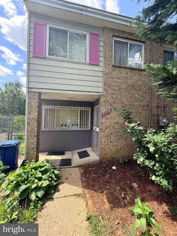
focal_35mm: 14
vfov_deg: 102.1
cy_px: 118
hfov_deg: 85.7
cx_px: 88
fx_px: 95
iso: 50
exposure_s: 1/344
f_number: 2.2
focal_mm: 2.22
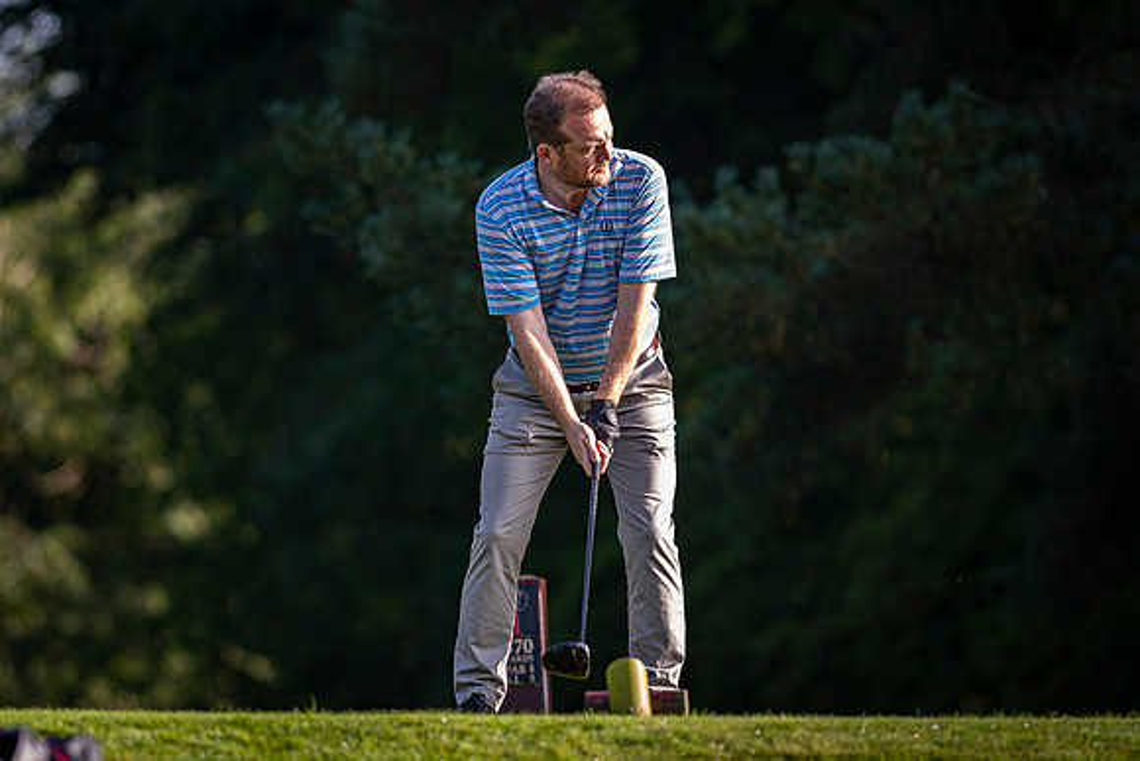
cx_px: 570
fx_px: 14565
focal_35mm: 460
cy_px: 380
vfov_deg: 3.0
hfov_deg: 4.5
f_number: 2.8
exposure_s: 1/800
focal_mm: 300
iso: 360
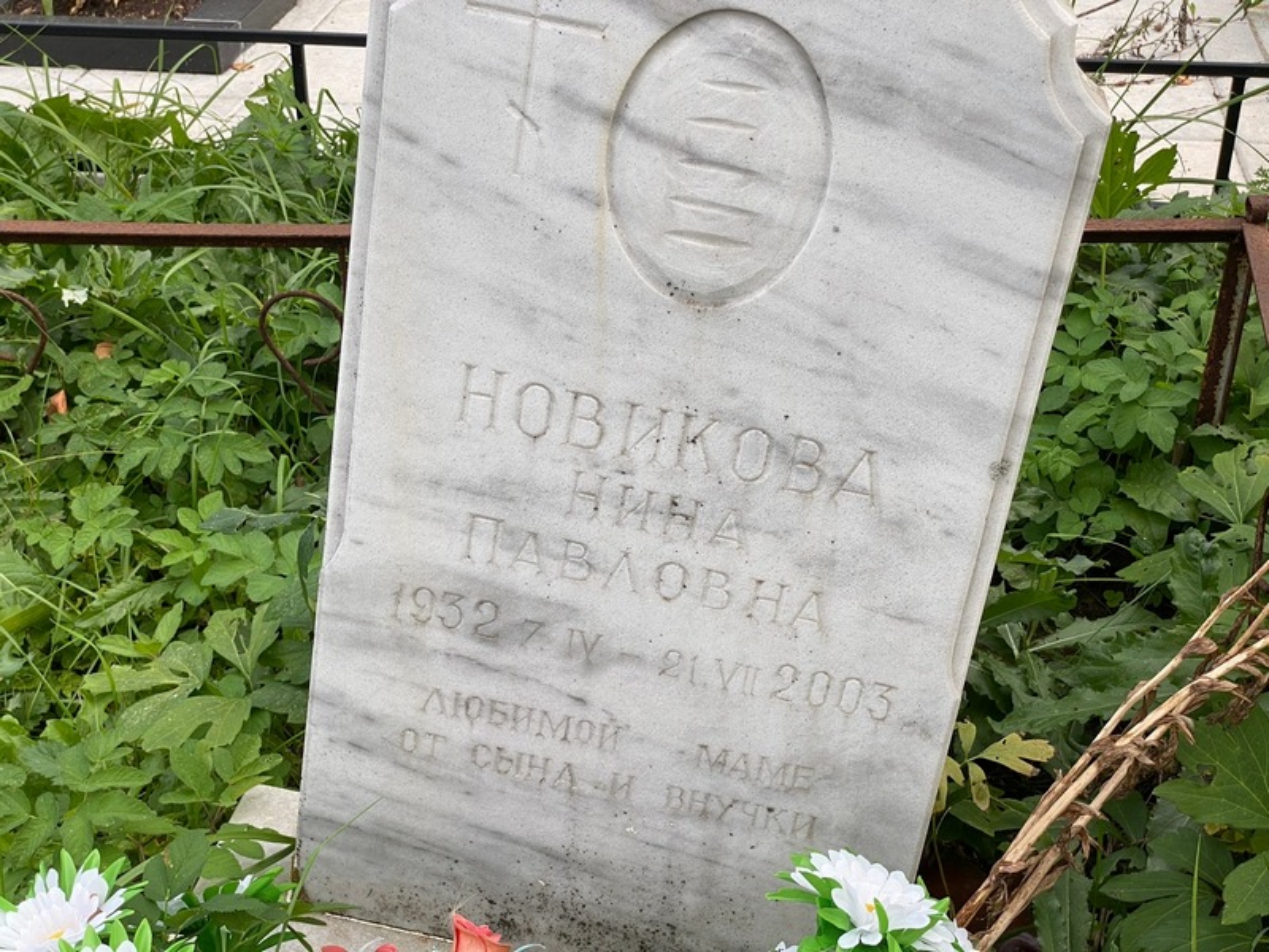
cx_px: 634
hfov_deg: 36.8
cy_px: 476
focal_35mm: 52
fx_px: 1906
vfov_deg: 28.0
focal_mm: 6
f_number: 2
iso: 20
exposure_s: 1/300
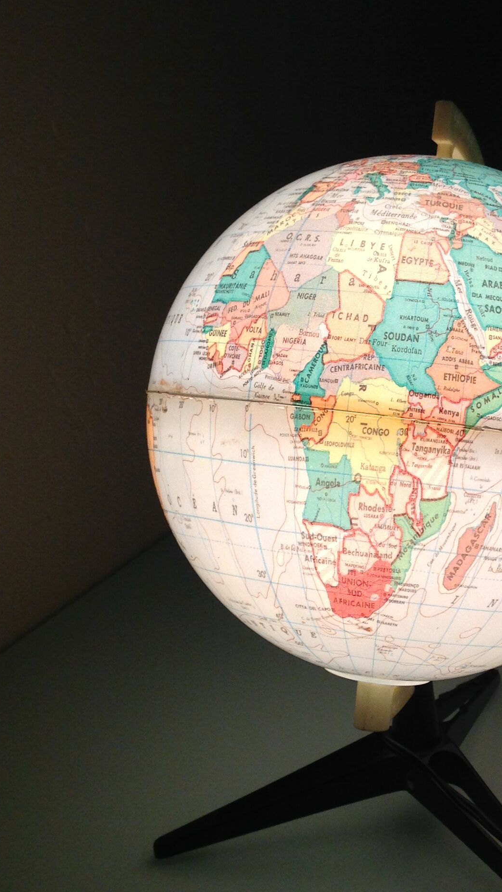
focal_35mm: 53
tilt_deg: -27.5
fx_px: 1255
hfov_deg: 22.2
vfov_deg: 39.0
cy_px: 544
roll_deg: +2.8
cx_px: 427
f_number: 2.4
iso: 80
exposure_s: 1/100
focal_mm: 4.28
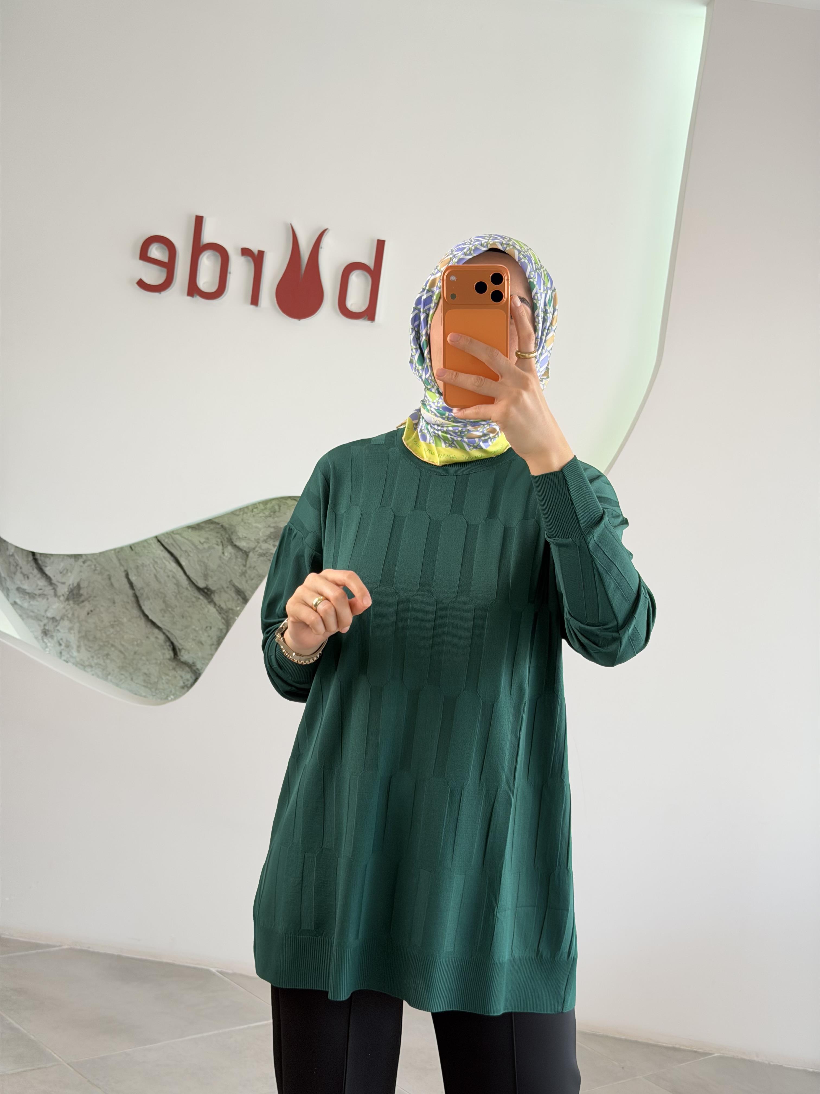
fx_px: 1516
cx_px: 410
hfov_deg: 30.3
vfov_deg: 39.7
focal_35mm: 48
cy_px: 547
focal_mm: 6.76
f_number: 1.78
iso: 50
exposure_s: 1/142
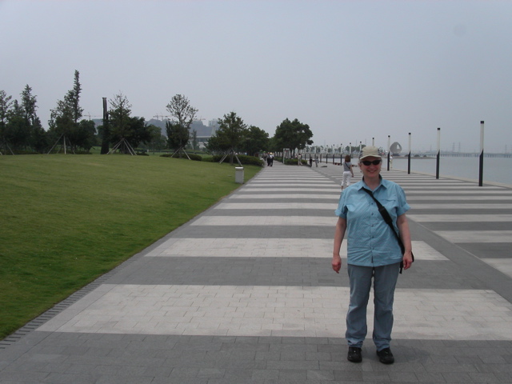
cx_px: 256
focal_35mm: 38
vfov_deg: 37.7
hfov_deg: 49.0
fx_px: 562
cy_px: 192
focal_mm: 7.8
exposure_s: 1/750
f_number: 8
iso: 100
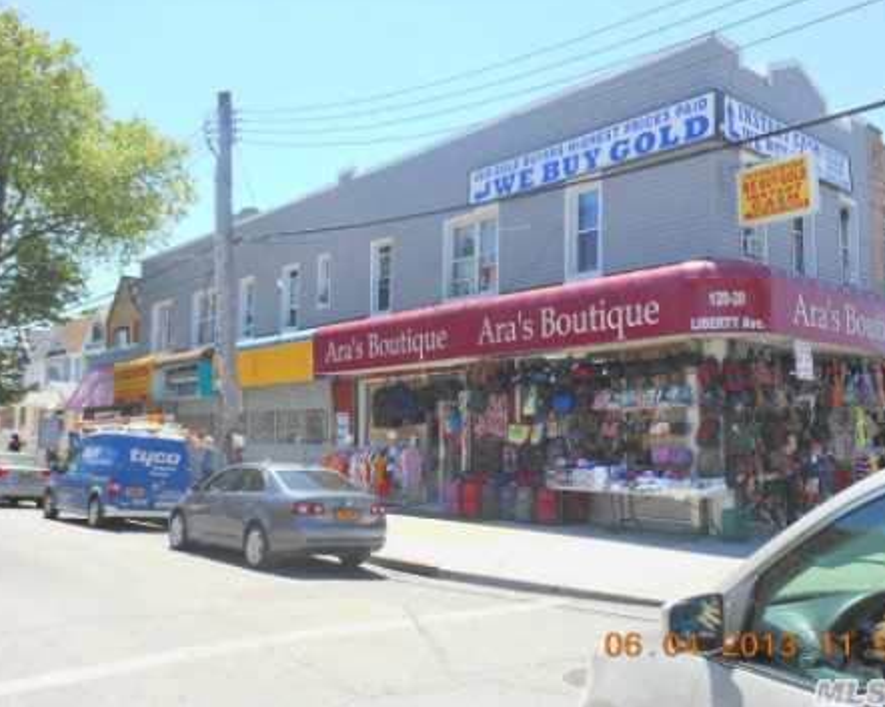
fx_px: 916
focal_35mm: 35
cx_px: 467
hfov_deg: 51.5
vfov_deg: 42.2
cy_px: 350
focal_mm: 5.9
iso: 80
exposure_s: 1/200
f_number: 4
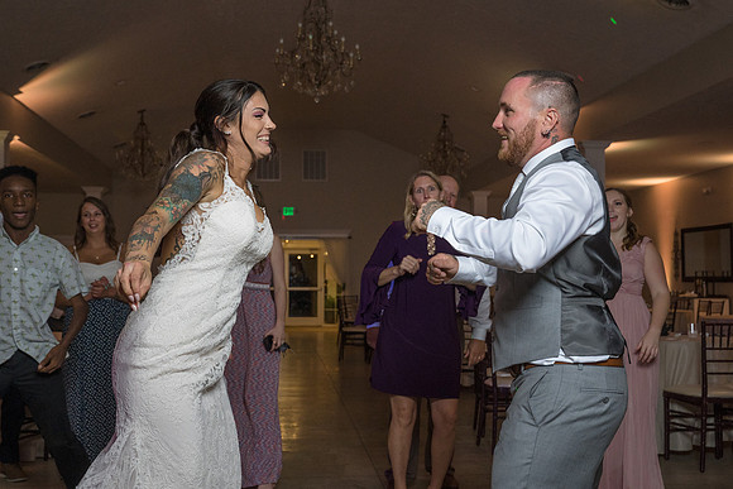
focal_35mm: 44
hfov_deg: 44.4
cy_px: 255
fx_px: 898
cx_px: 349
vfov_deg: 30.5
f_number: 5.6
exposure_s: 1/200
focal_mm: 42
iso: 2000
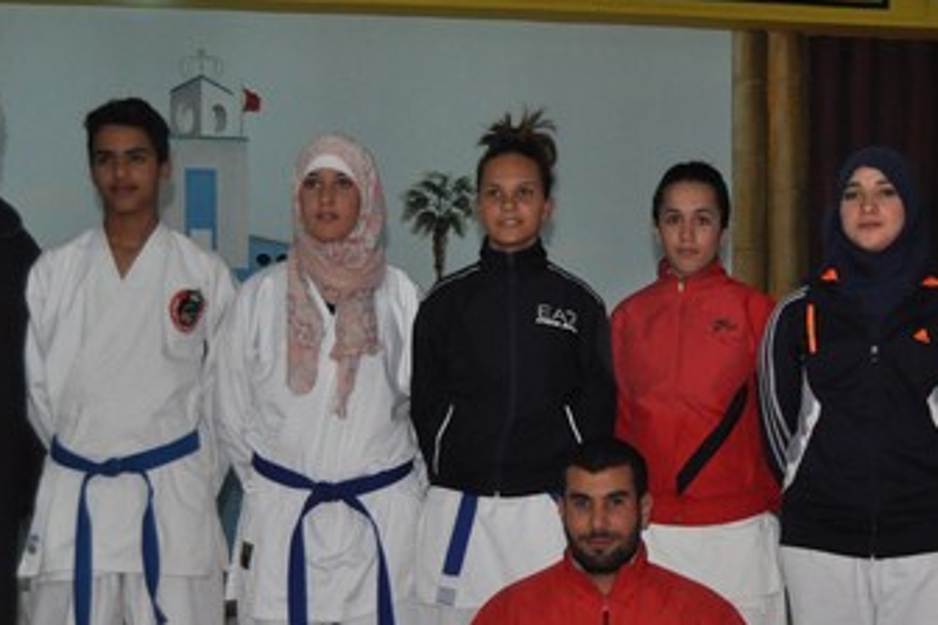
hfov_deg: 25.2
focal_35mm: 80
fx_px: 2084
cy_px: 448
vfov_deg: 17.0
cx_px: 656
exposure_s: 1/60
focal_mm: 28
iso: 800
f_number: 4
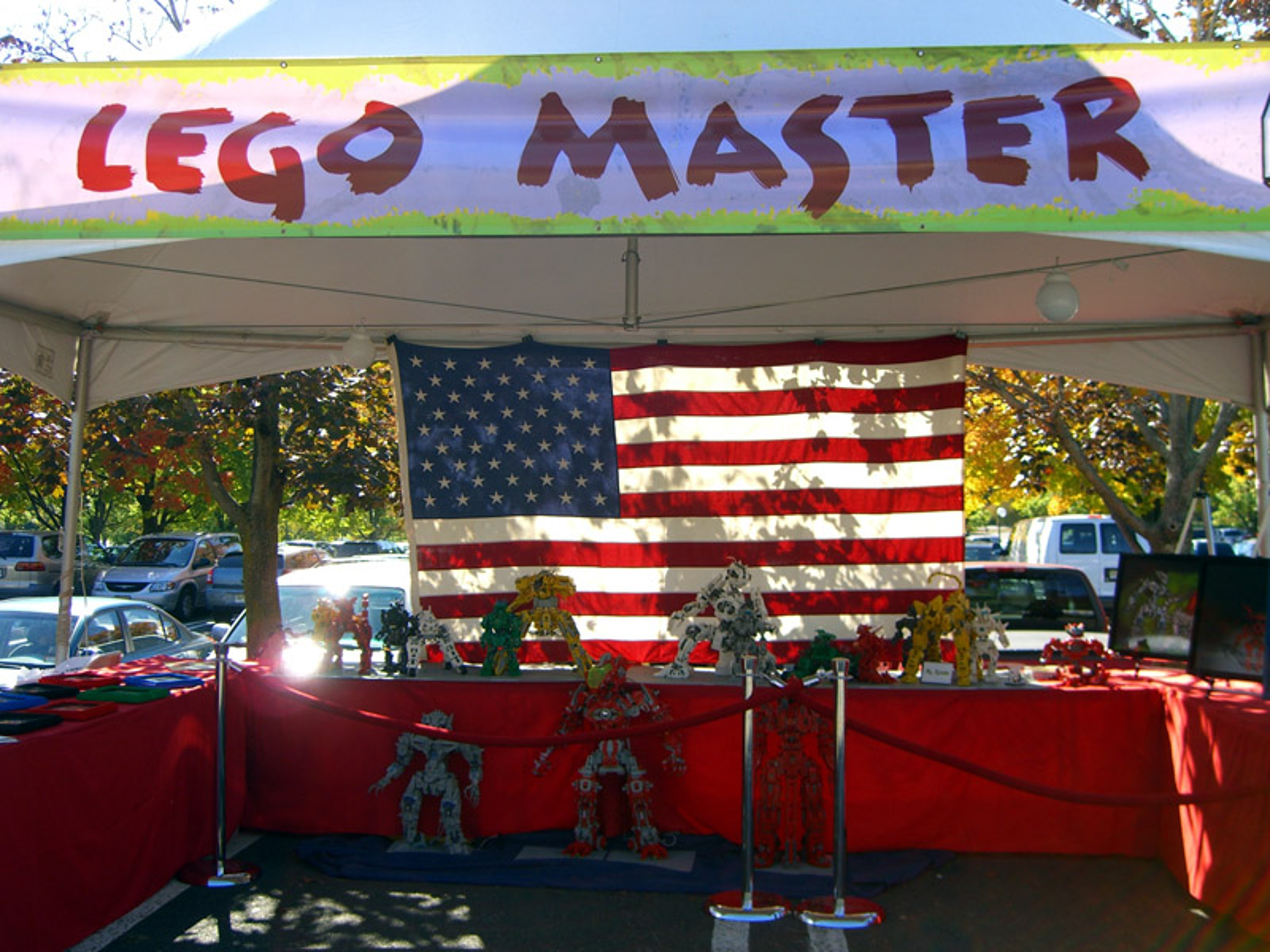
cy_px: 476
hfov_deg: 49.0
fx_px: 1394
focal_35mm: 38
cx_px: 635
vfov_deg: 37.7
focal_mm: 7.9
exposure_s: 1/400
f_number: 2.8
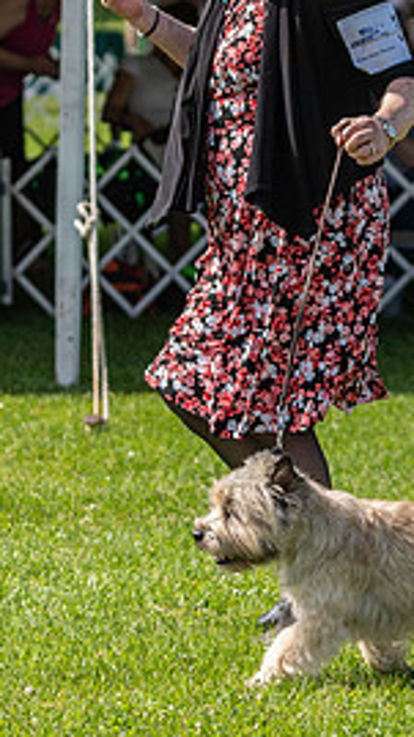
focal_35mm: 259
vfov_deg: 8.3
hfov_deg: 4.7
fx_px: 5063
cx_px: 416
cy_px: 262
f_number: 4
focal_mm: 87
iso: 500
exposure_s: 1/2000
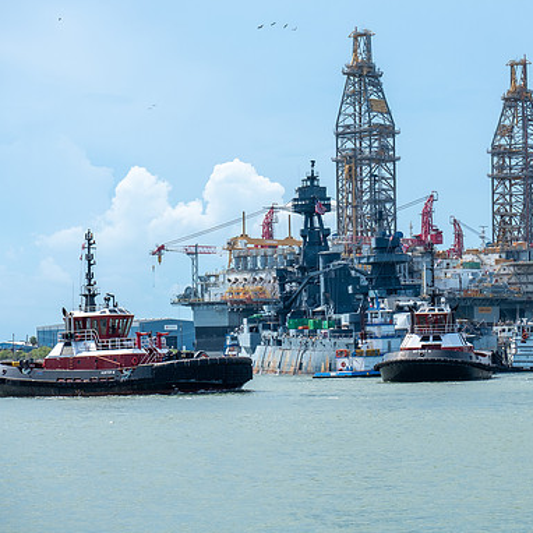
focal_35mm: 107
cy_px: 267
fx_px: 1864
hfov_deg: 16.2
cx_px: 381
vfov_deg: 16.3
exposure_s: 1/1250
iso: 200
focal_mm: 55
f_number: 4.5
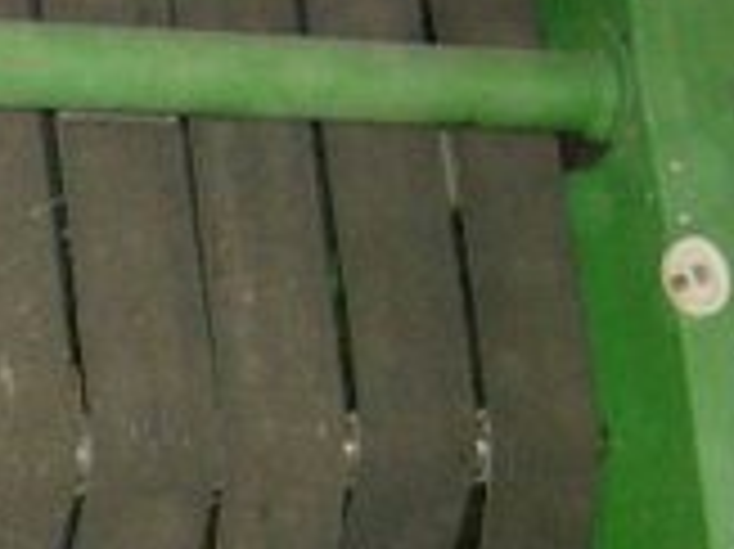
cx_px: -455
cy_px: 464
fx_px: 2543
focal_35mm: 120
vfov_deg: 12.3
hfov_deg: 14.9
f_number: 2.8
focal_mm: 6
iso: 200
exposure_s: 1/60
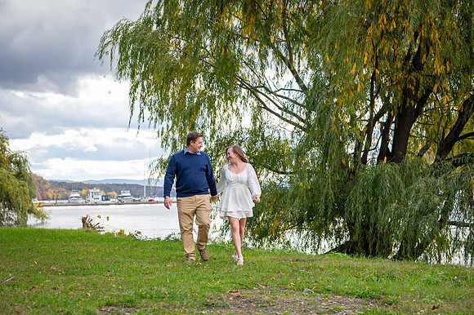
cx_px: 237
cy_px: 158
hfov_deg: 28.3
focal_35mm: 71
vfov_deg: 19.0
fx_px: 941
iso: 1250
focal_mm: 70
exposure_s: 1/3200
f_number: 4.5
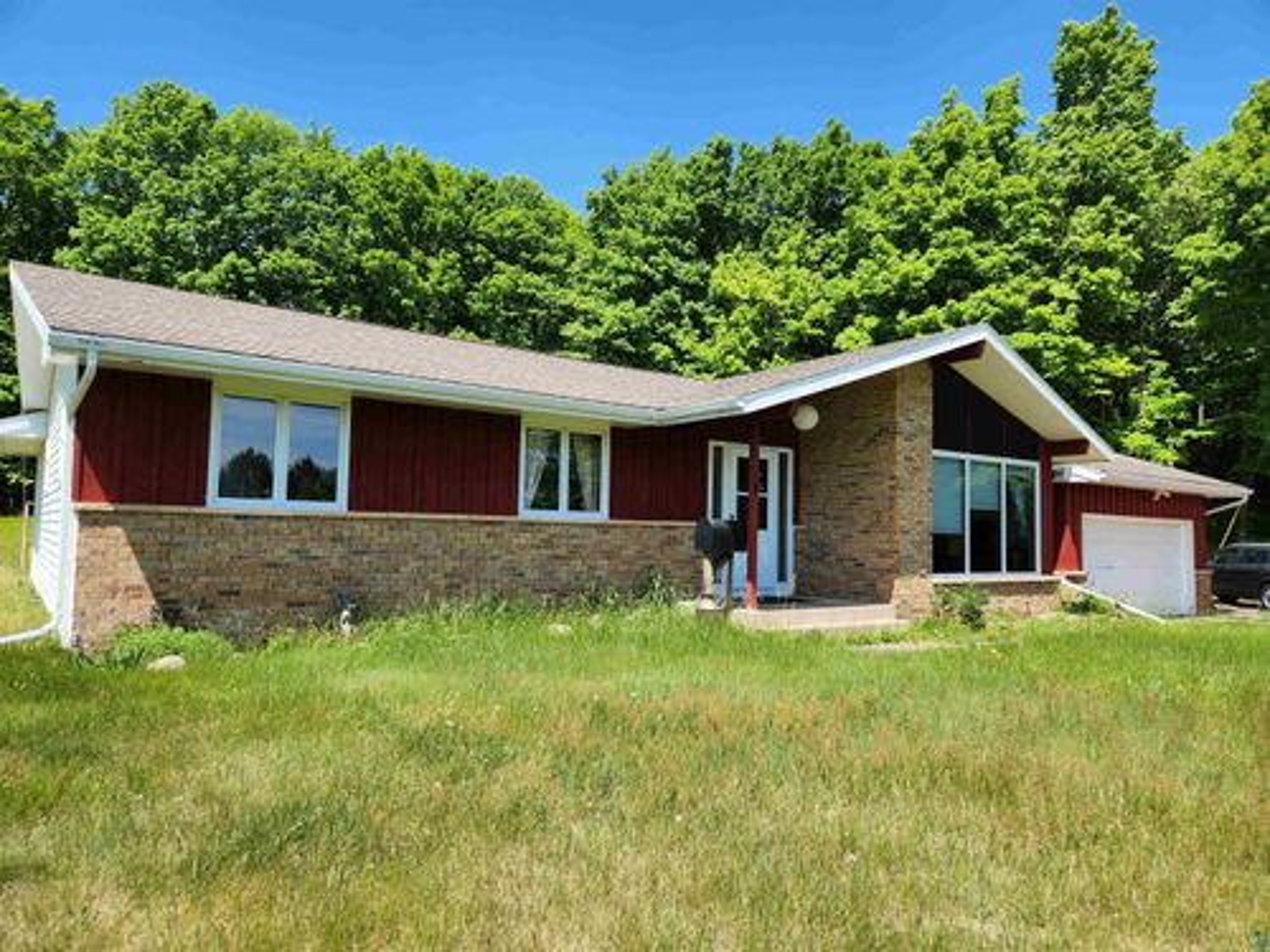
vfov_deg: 58.9
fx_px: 844
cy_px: 476
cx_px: 635
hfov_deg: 73.9
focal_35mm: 23
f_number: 1.8
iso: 20
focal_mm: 5.4
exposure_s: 1/902
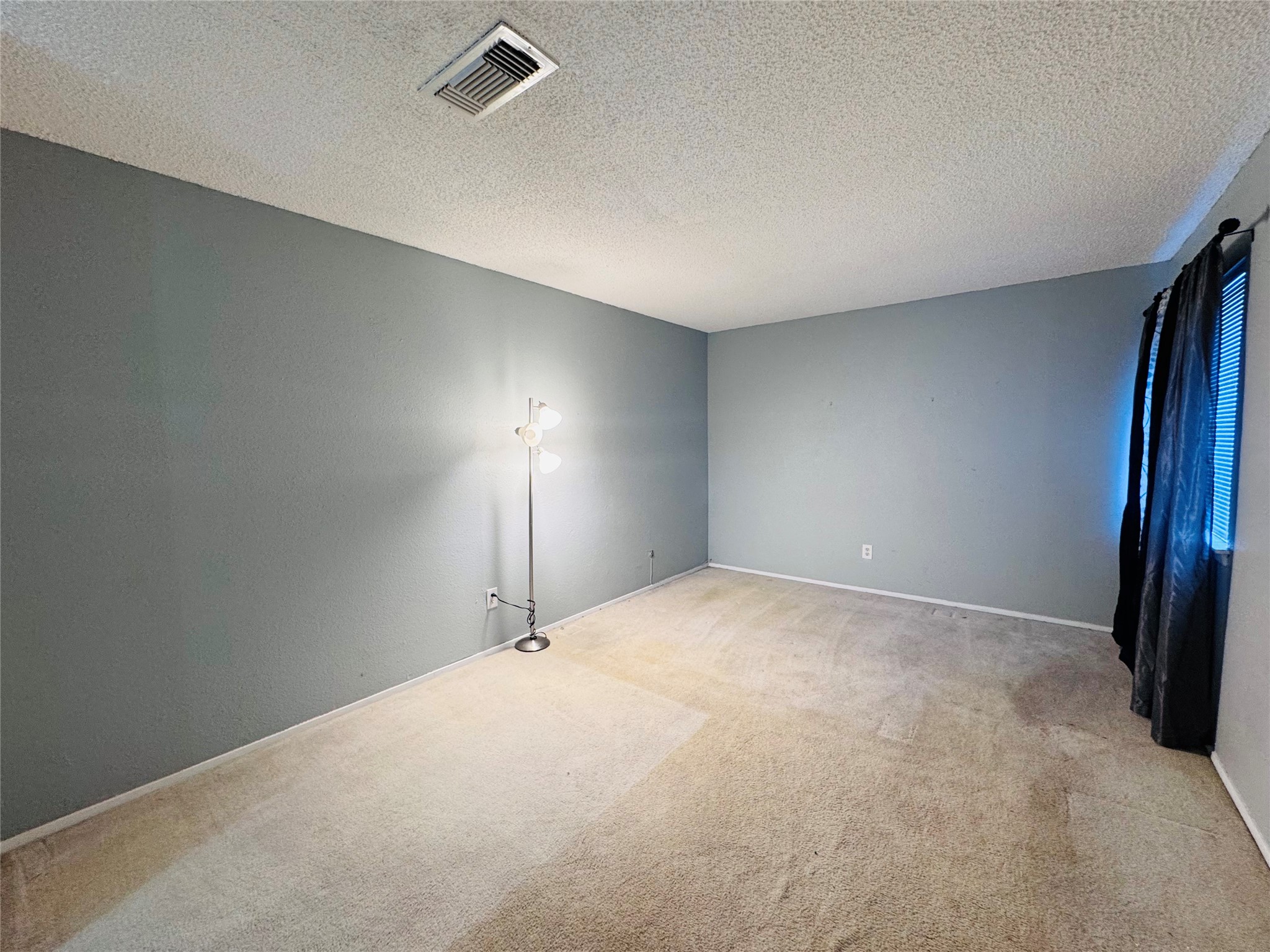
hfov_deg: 102.1
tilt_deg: -3.1
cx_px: 635
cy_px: 476
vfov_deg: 85.7
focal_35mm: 14
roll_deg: +1.6
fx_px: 514
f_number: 2.2
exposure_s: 1/60
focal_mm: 2.22
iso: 160
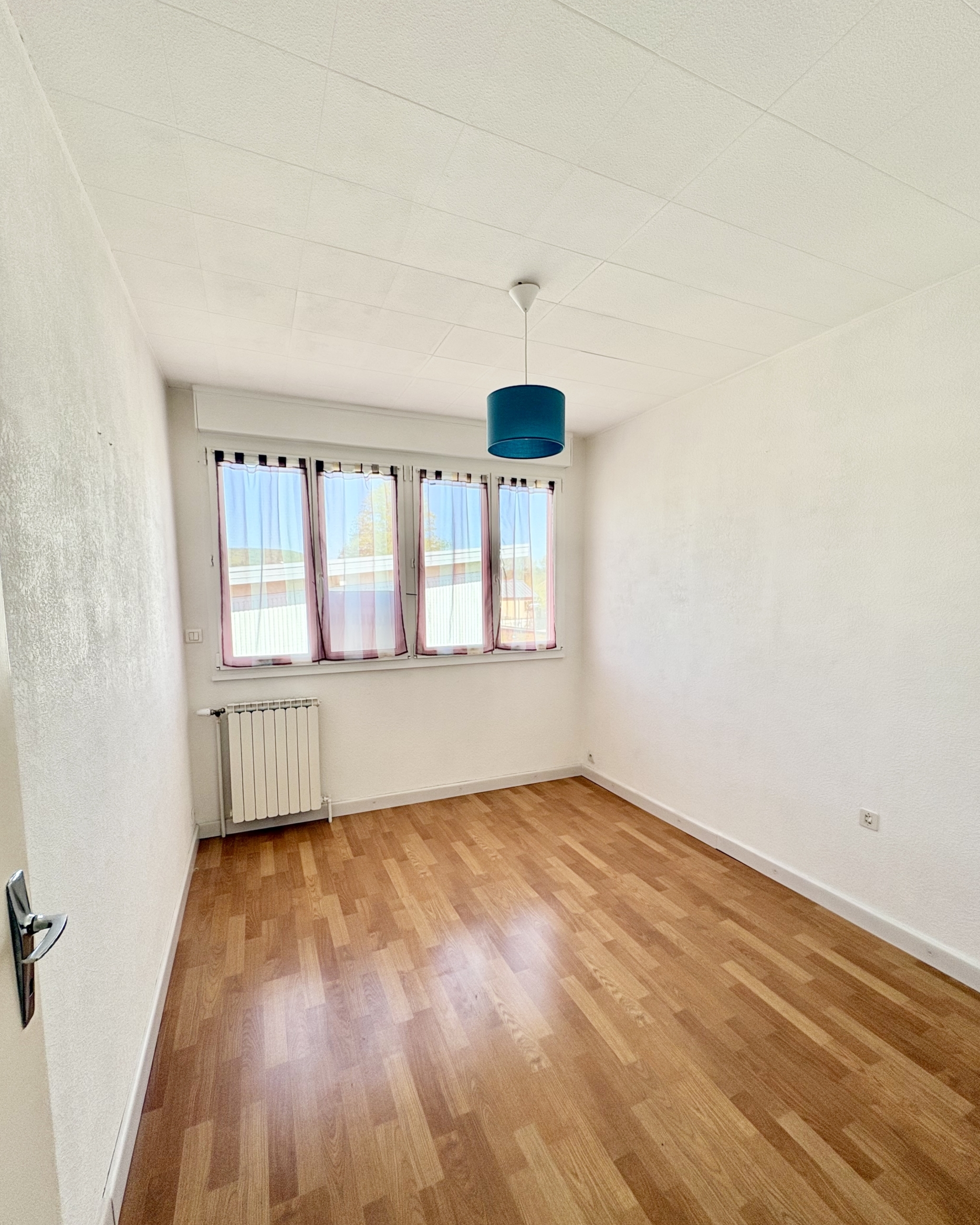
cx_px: 496
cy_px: 645
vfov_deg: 96.7
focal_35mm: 15
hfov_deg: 84.0
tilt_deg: -5.5
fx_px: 544
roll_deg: -0.1
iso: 64
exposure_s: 1/200
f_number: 2.2
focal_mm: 2.22
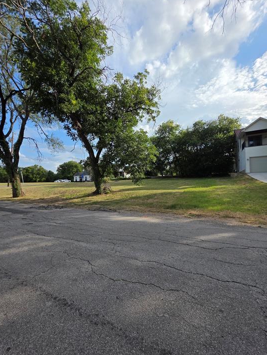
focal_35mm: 14
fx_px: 144
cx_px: 131
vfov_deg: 102.0
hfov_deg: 85.7
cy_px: 180
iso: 40
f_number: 1.9
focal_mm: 2.2
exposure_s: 1/2000
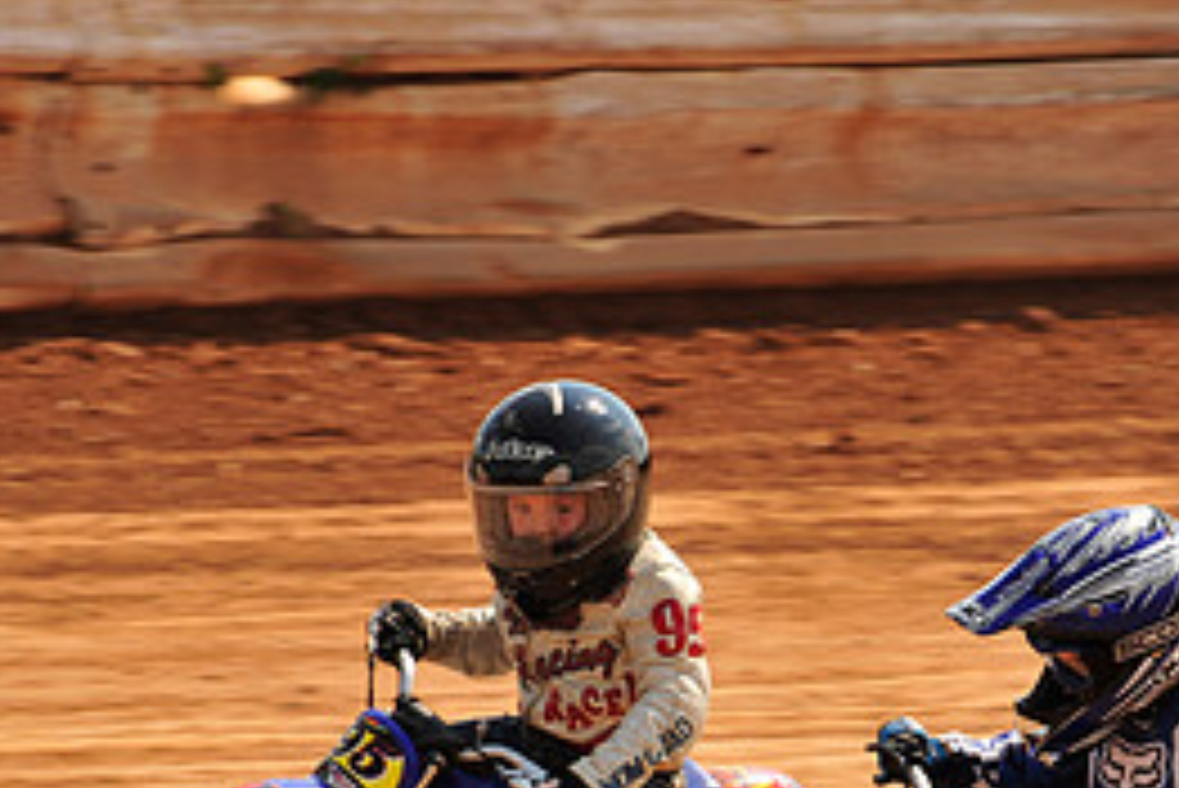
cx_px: 909
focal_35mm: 442
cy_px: 851
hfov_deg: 4.7
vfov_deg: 3.1
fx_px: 14483
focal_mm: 200
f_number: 9
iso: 200
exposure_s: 1/400
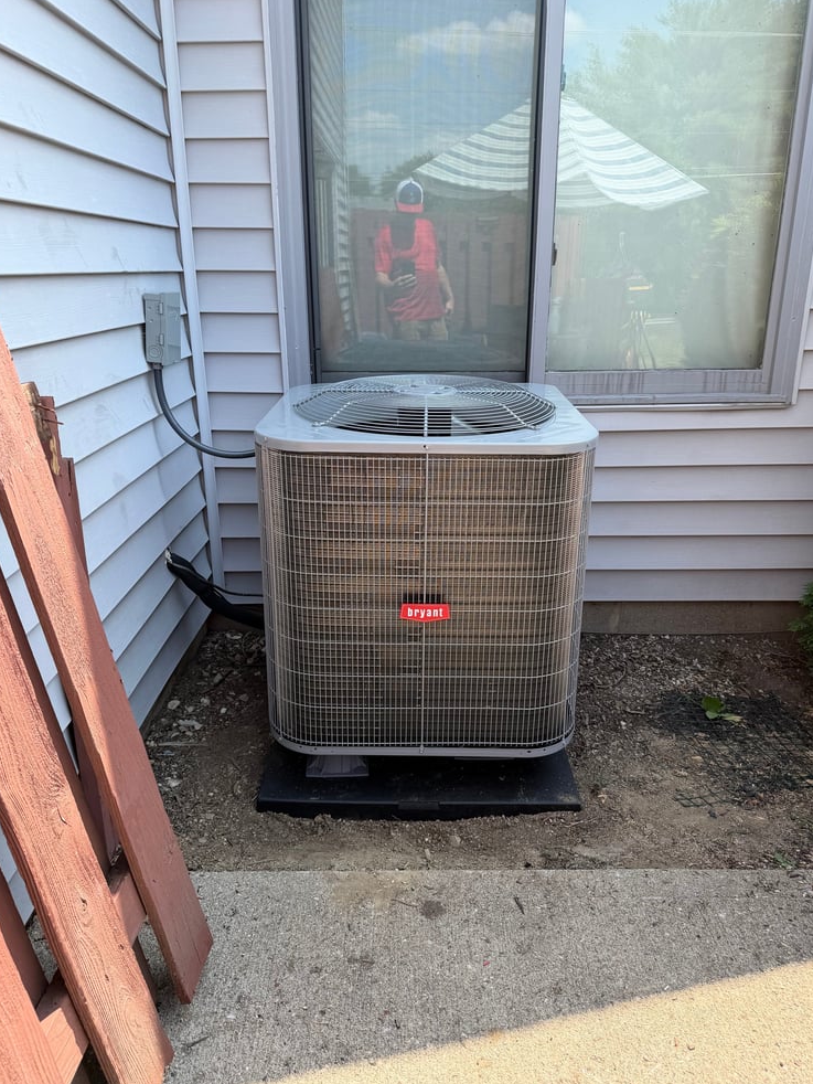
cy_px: 525
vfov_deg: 69.4
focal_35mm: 25
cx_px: 410
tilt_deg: -17.8
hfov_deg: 54.9
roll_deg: +0.1
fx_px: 783
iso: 80
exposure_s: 1/1075
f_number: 1.78
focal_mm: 6.76
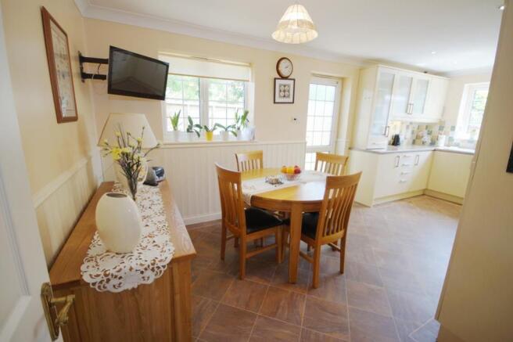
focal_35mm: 15
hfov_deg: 100.4
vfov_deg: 77.3
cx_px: 256
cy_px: 171
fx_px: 214
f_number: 4
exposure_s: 1/60
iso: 200
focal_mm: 10
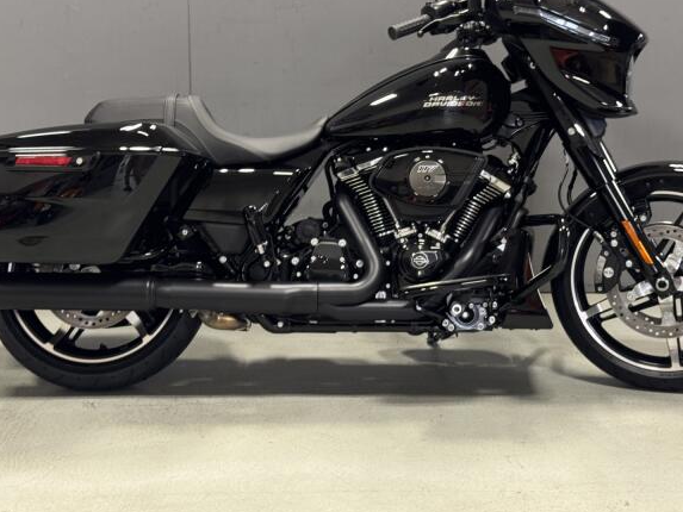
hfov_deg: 29.0
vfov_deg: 21.9
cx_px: 340
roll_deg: -0.8
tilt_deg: -9.7
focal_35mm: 67
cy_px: 171
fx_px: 1322
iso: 200
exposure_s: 1/40
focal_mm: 6.76
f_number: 1.78
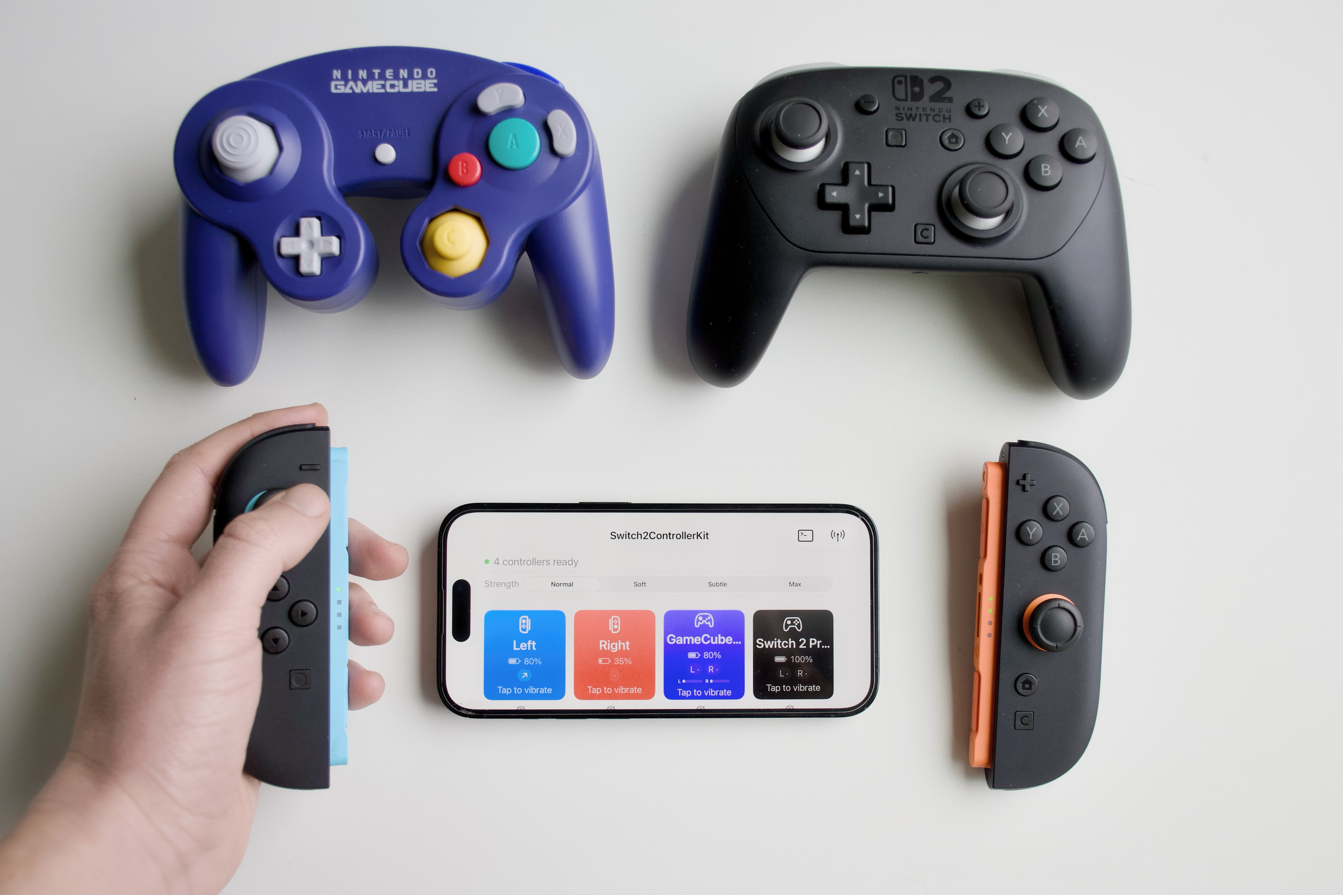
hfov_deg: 49.6
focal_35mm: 39
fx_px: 1455
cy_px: 448
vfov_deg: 34.2
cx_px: 672
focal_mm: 26
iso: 400
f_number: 4.5
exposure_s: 1/250
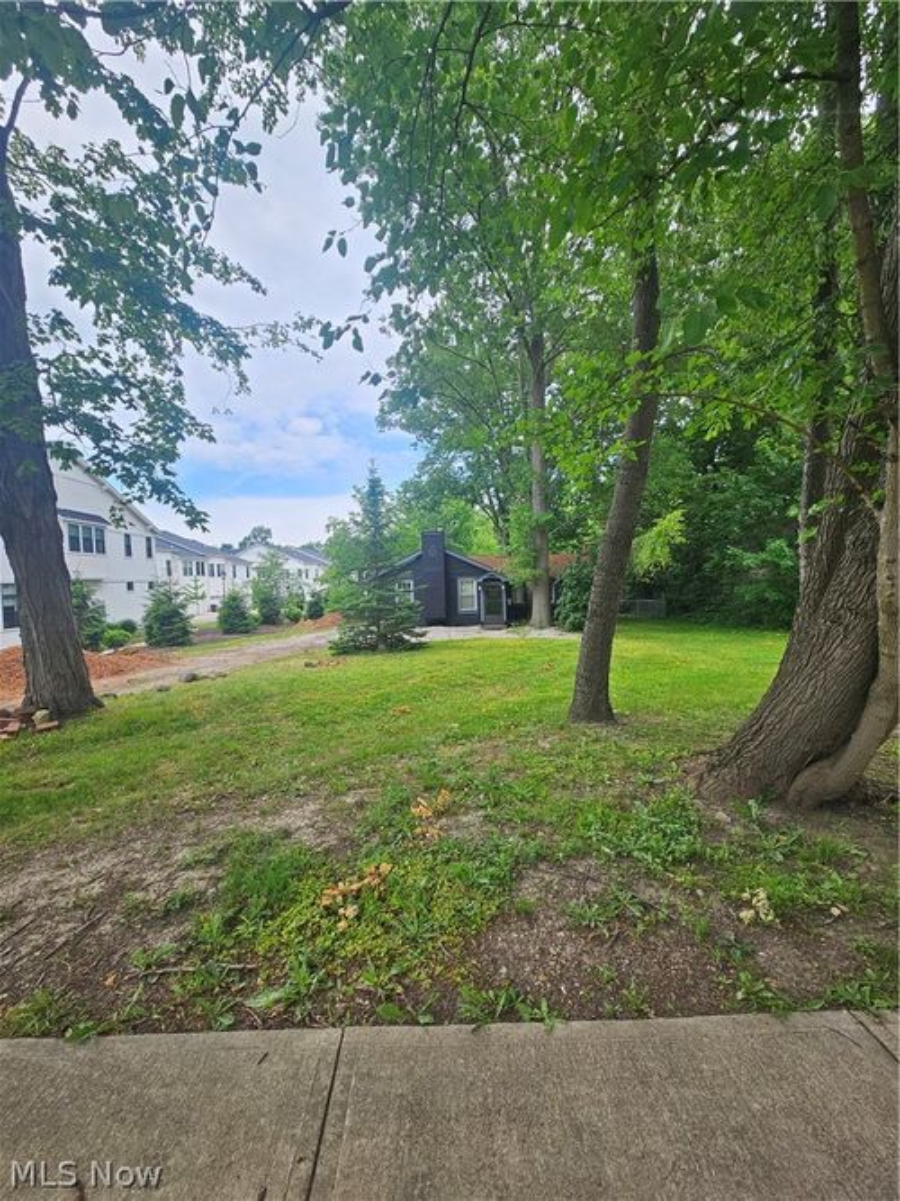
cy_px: 600
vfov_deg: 106.2
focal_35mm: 13
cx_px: 450
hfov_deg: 89.9
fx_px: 451
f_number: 2.2
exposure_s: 1/373
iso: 50
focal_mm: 2.2
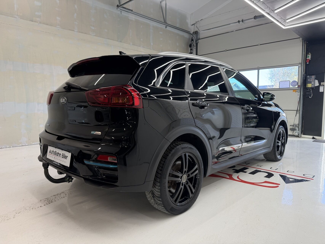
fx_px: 225
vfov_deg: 56.8
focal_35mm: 24
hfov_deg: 71.6
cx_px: 162
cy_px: 122
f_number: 1.78
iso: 100
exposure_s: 1/100
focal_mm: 6.76
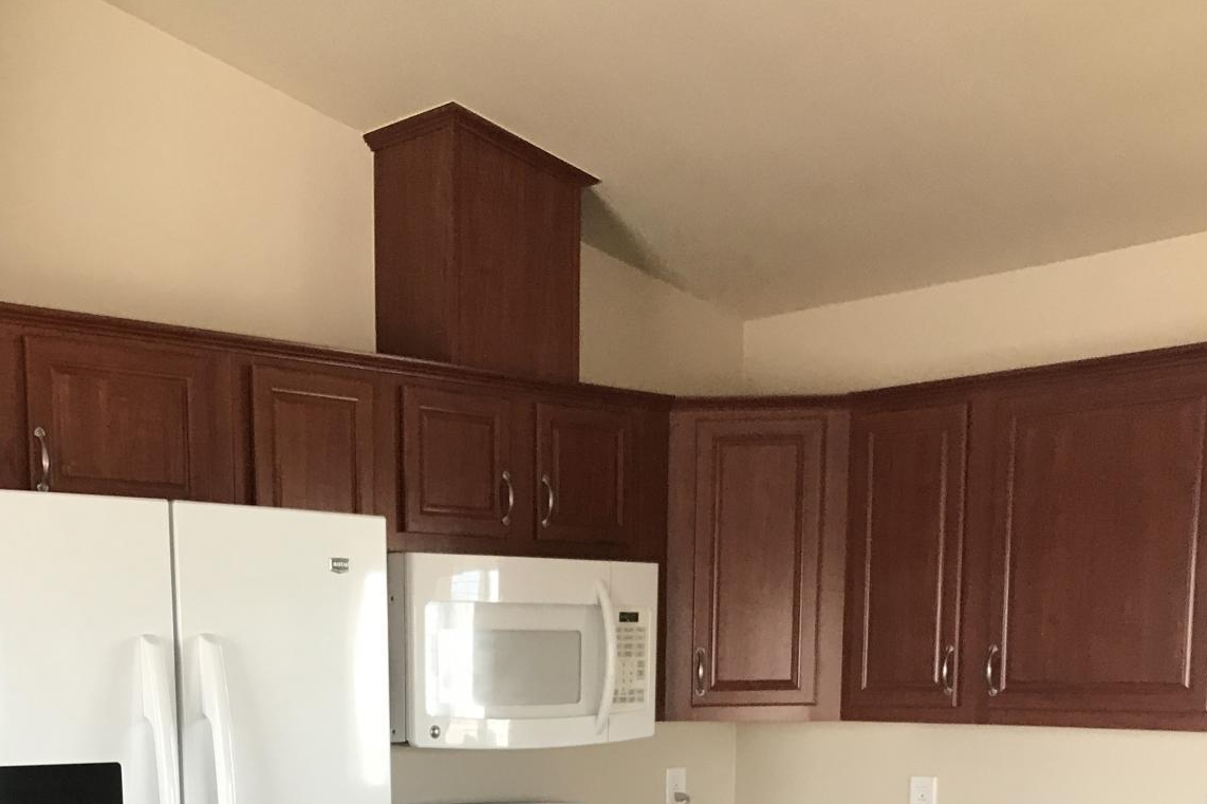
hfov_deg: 38.7
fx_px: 1710
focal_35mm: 51
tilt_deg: -7.7
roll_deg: -1.2
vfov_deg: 24.2
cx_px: 481
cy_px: 953
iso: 32
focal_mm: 3.99
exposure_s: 1/30
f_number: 1.8
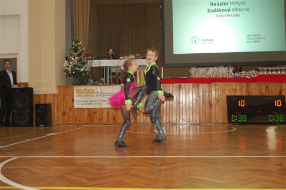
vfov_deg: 29.8
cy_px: 95
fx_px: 357
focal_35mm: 45
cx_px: 143
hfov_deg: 43.7
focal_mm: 30
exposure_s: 1/60
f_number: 4.2
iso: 400
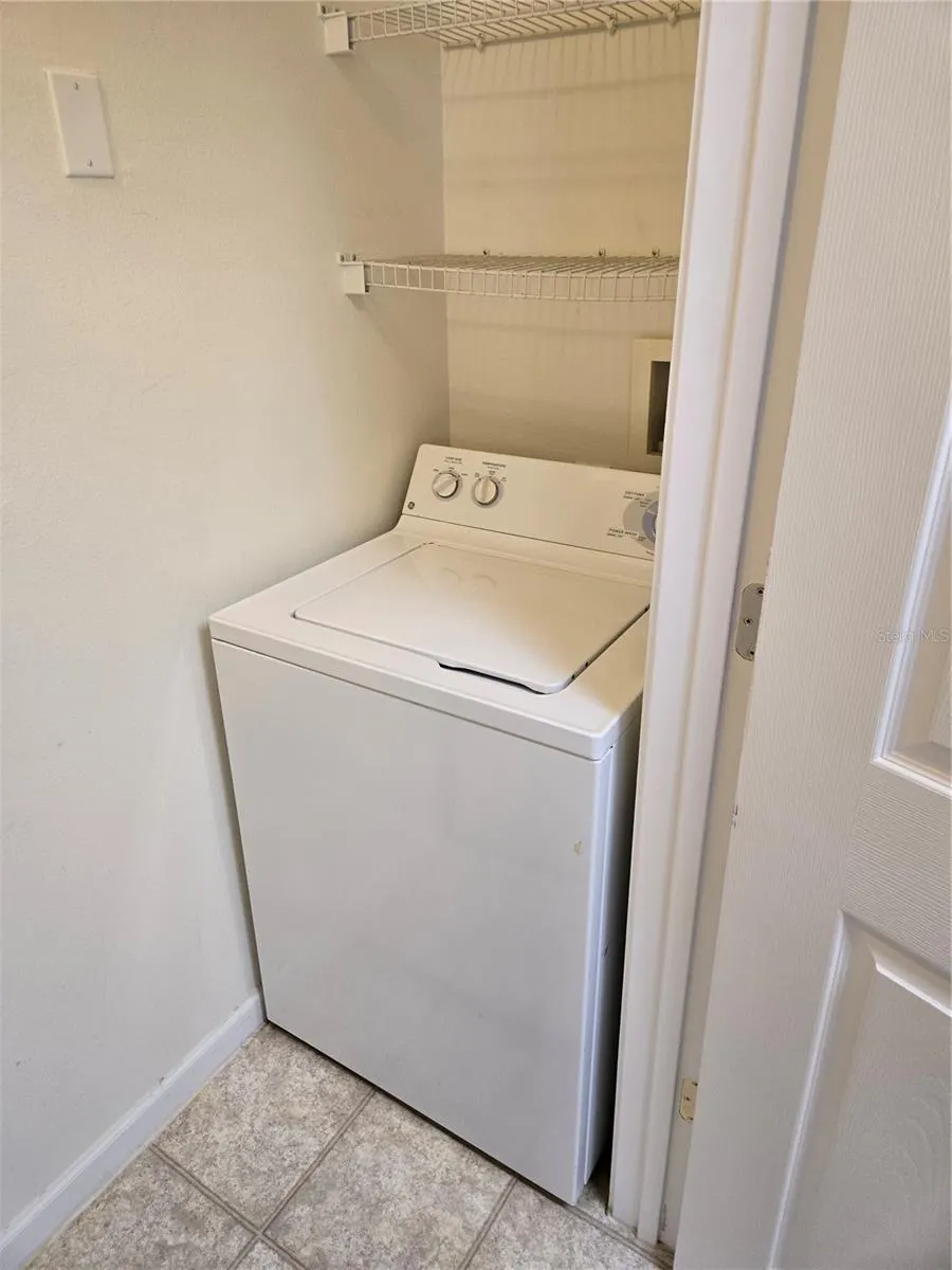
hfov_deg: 58.9
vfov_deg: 73.9
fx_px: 843
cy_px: 635
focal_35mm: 23
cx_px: 476
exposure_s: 1/120
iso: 250
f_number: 1.8
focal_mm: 5.4
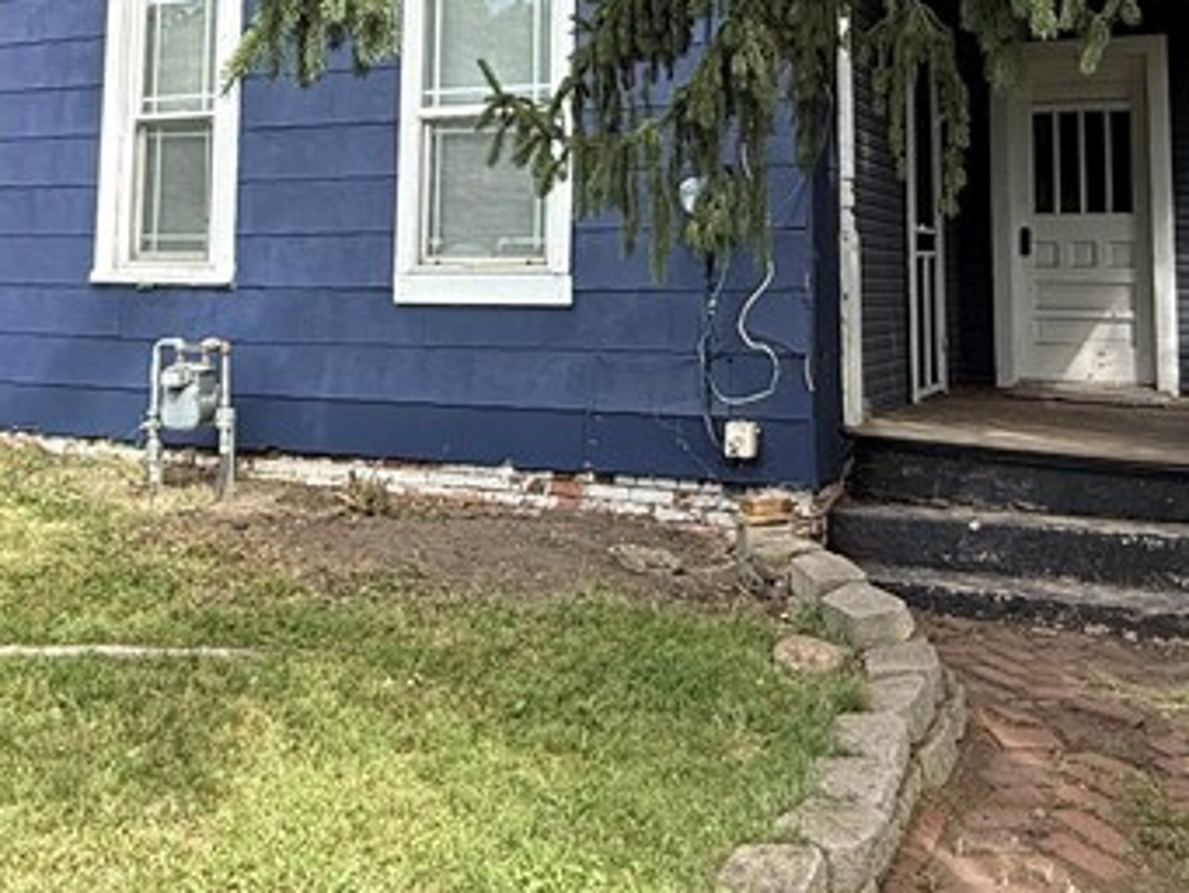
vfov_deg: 33.1
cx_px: 527
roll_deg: -0.8
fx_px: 1443
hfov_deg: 44.7
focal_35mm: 42
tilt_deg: +6.4
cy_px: 143
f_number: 2.2
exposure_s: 1/574
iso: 64
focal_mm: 2.22
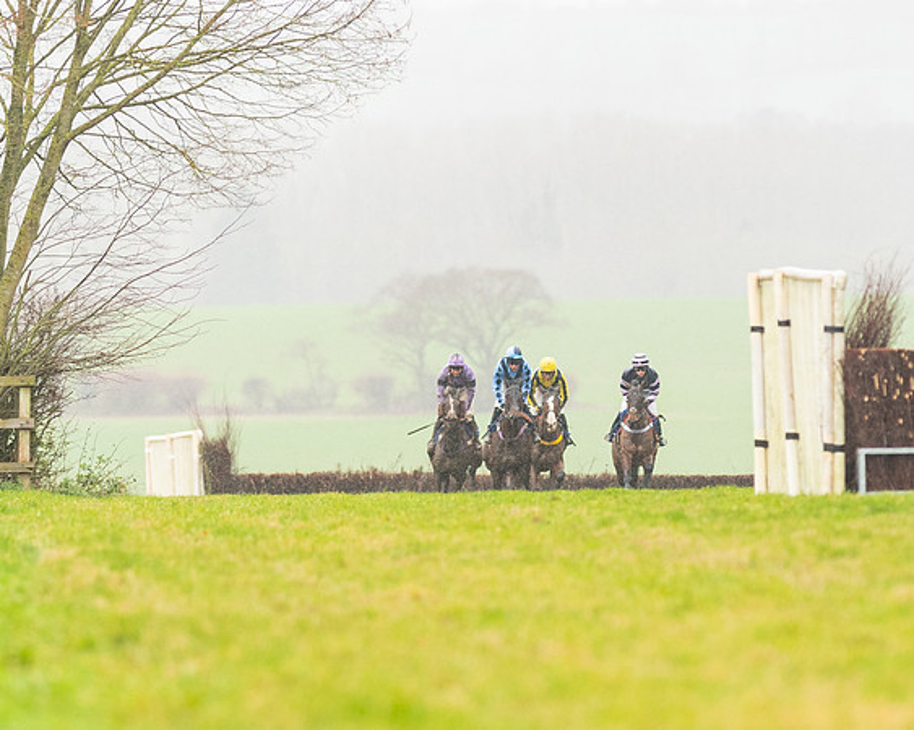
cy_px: 424
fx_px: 19006
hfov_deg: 2.8
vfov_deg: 2.2
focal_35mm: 703
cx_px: 459
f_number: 5
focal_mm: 300
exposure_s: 1/1000
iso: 1000
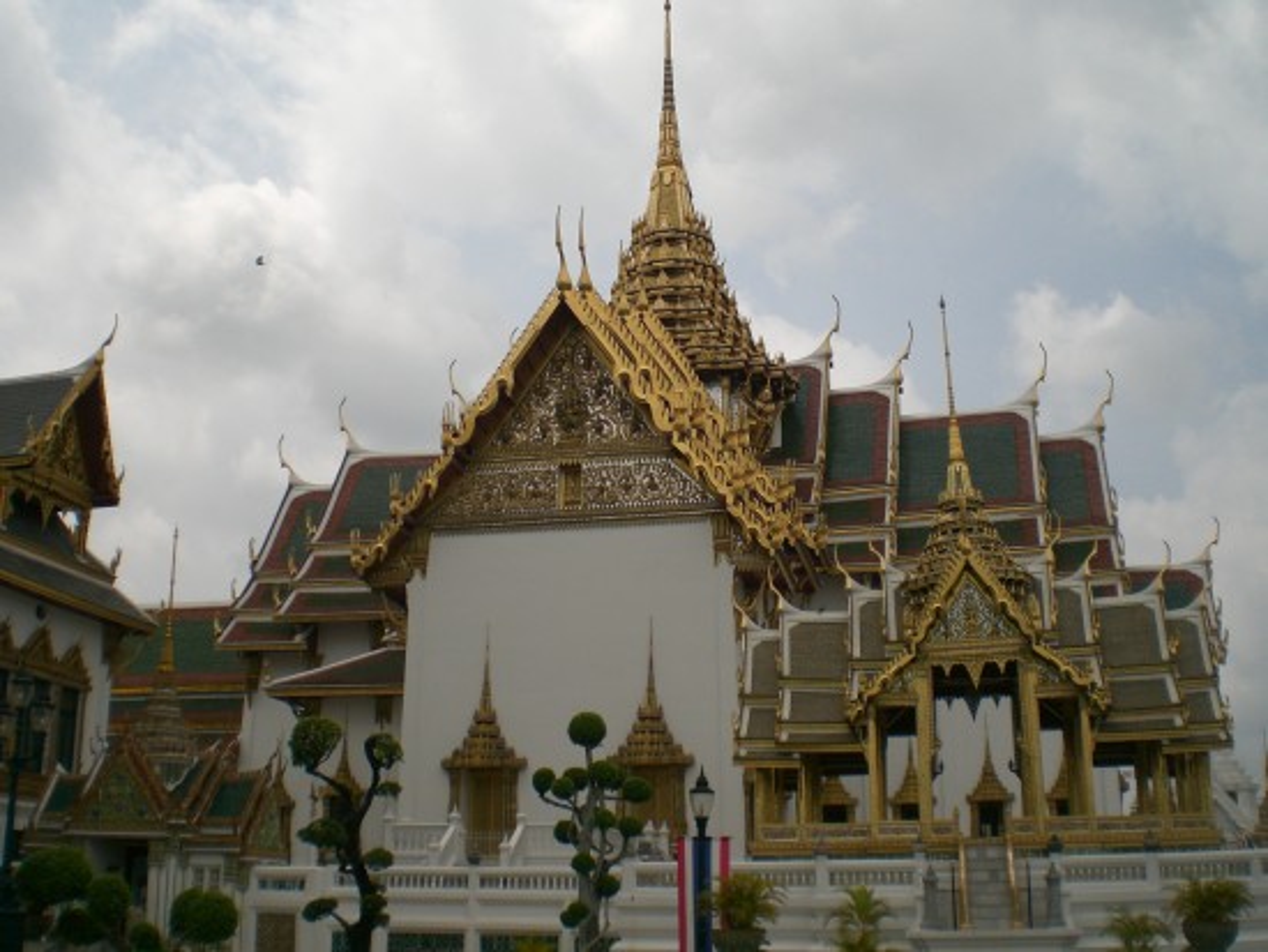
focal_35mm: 38
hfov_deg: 49.0
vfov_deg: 37.7
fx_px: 1393
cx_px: 634
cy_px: 476
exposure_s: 1/1250
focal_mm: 6.3
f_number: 4.4
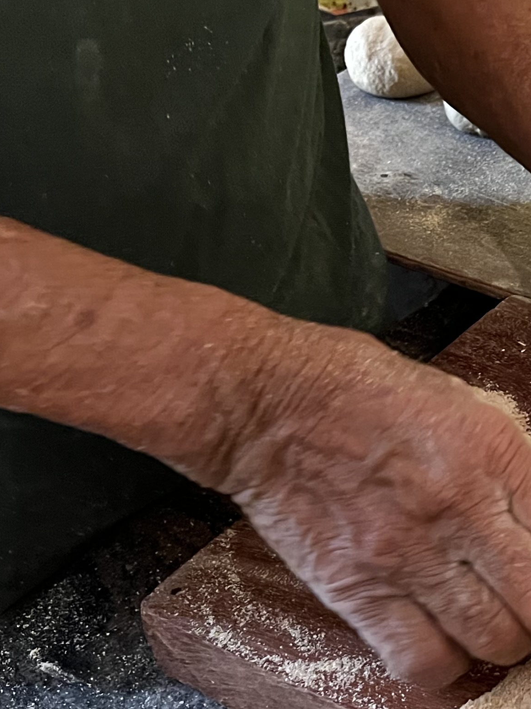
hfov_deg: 19.8
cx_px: 700
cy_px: 449
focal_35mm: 68
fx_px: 1391
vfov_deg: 28.4
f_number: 1.5
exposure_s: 1/54
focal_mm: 5.7
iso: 500
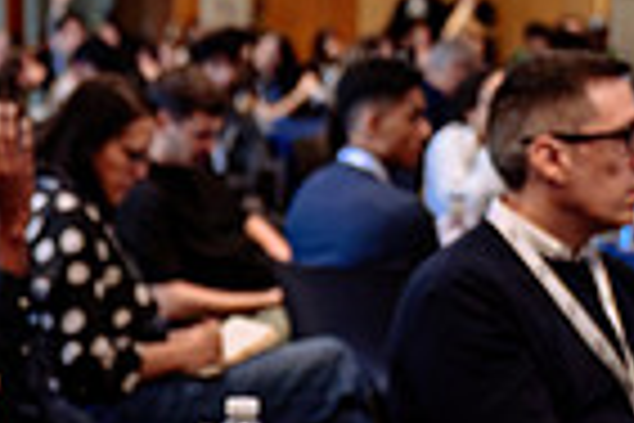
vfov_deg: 9.5
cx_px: -105
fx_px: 2501
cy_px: 507
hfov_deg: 14.1
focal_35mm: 142
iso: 640
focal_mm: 31.5
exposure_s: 1/160
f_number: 2.8
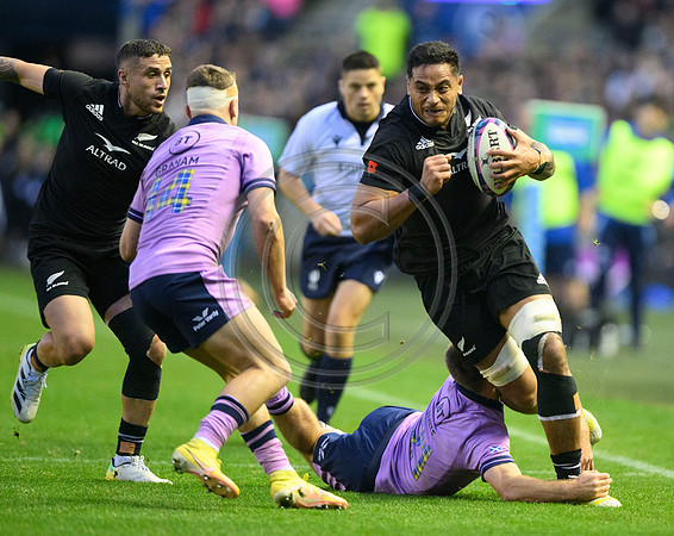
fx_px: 10826
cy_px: 266
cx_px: 476
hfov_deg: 3.6
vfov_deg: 2.8
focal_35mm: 544
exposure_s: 1/1000
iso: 6400
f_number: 3.2
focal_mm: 400
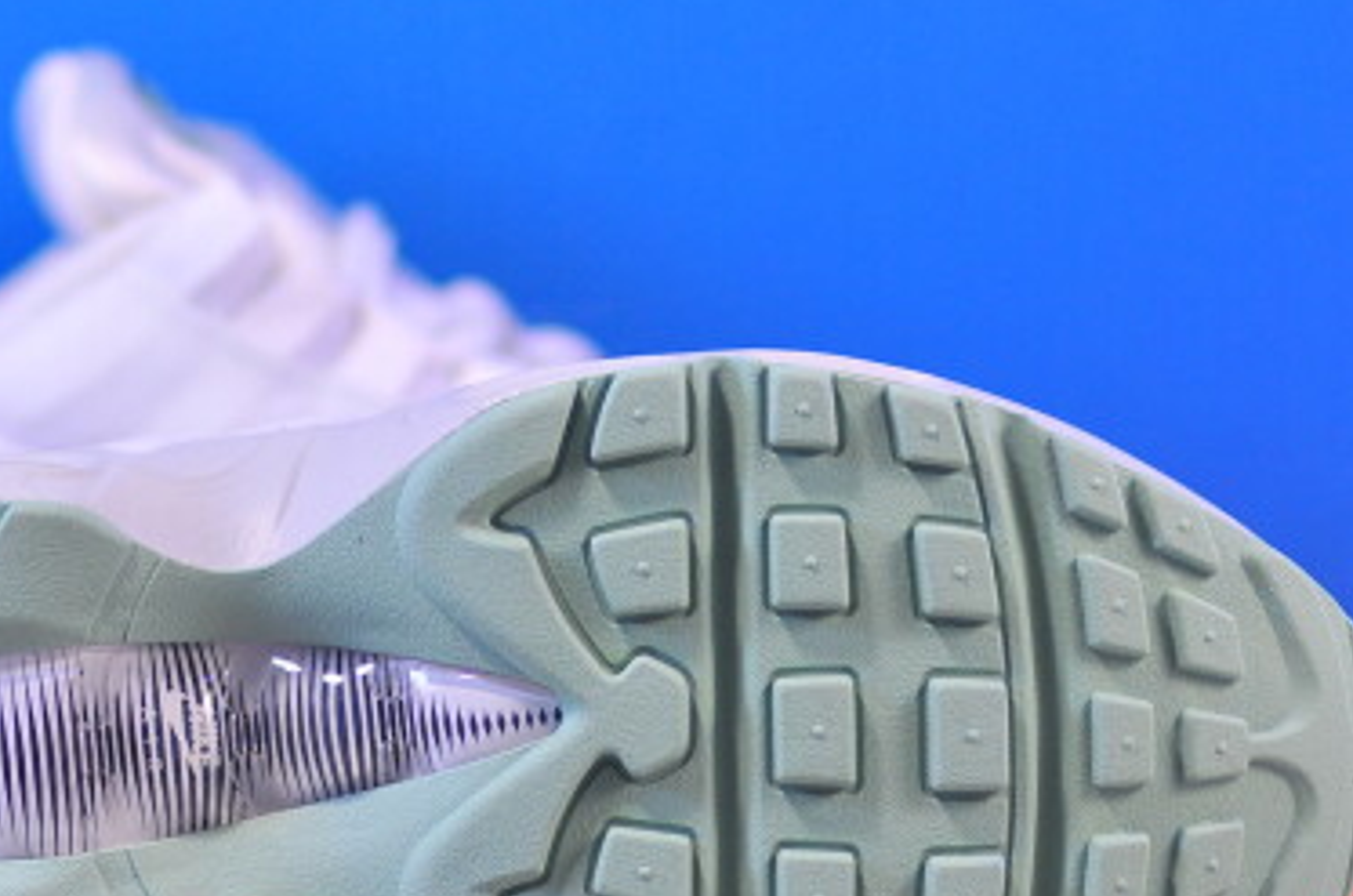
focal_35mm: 161
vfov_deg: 8.5
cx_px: 374
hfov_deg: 12.8
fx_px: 6038
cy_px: 274
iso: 250
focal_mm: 50
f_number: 2.2
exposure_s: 1/320
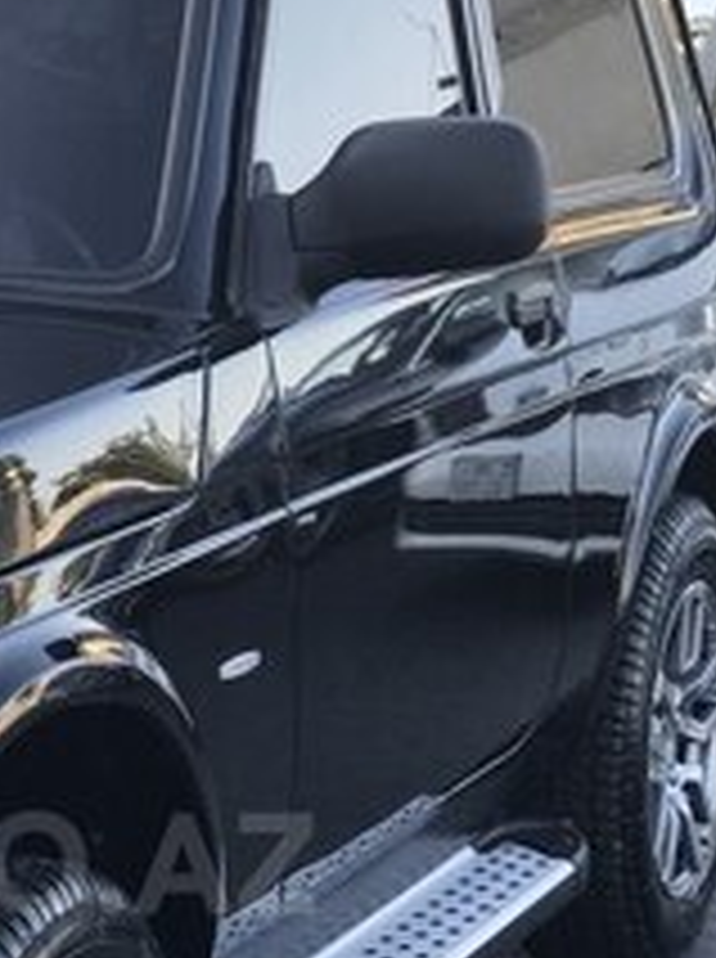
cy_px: 864
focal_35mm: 133
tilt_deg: -13.2
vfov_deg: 14.7
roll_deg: +0.4
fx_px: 3679
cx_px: -32
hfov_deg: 11.0
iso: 20
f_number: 2.8
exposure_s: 1/112
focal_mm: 6.6
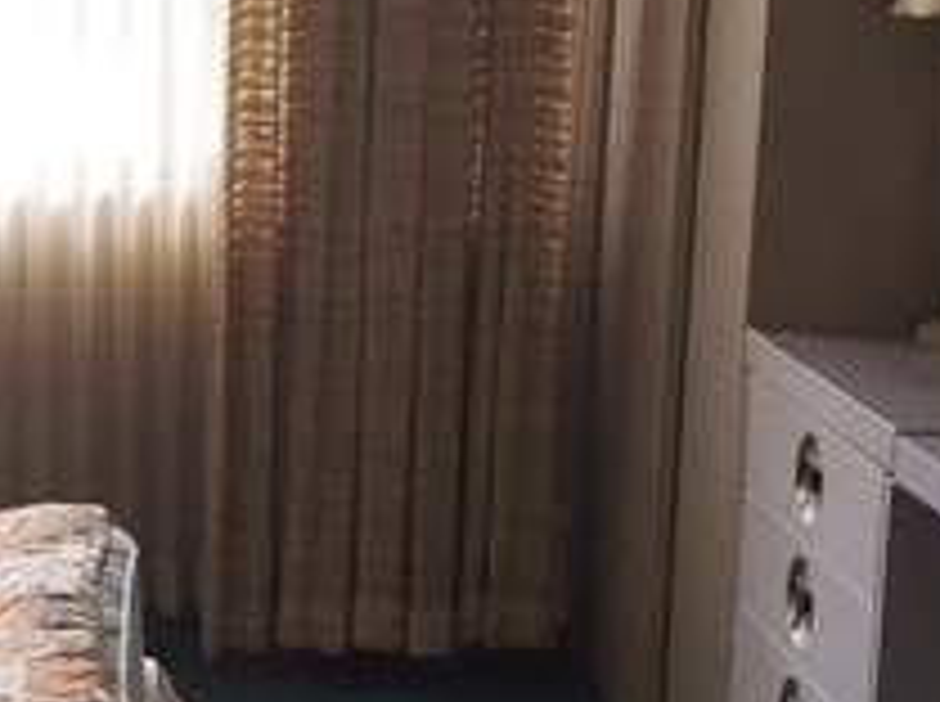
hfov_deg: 20.8
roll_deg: +1.0
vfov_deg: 16.5
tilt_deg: -12.2
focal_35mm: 89
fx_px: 2413
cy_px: 432
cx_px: -148
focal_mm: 4.15
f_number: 2.2
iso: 25
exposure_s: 1/15
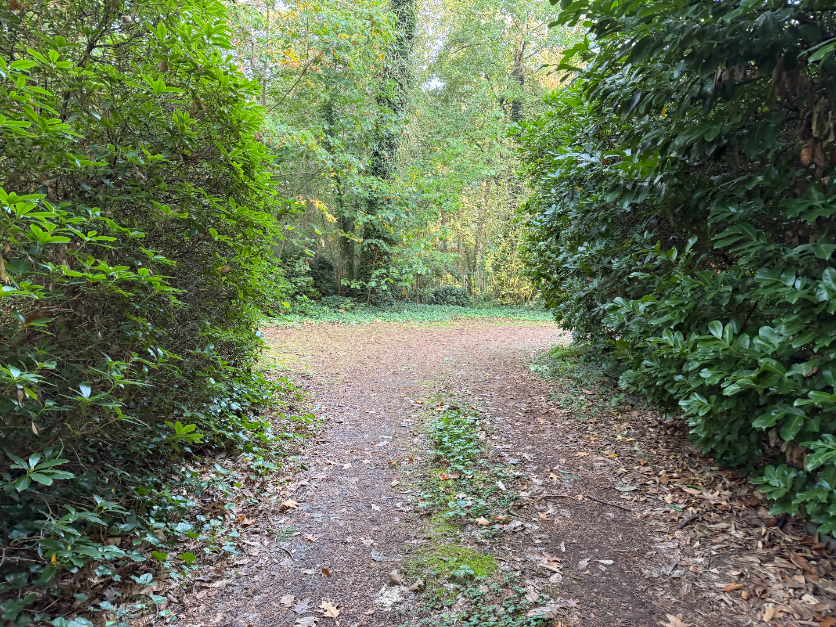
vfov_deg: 56.8
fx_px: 580
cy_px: 314
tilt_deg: -4.0
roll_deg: +1.3
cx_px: 418
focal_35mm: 24
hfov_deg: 71.6
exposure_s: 1/99
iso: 200
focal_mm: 6.76
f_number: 1.78
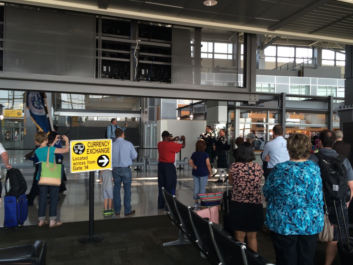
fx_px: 296
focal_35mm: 29
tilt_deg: +0.7
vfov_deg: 48.2
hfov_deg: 61.7
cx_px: 176
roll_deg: +0.0
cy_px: 132
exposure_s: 1/60
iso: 40
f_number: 2.2
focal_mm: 4.15
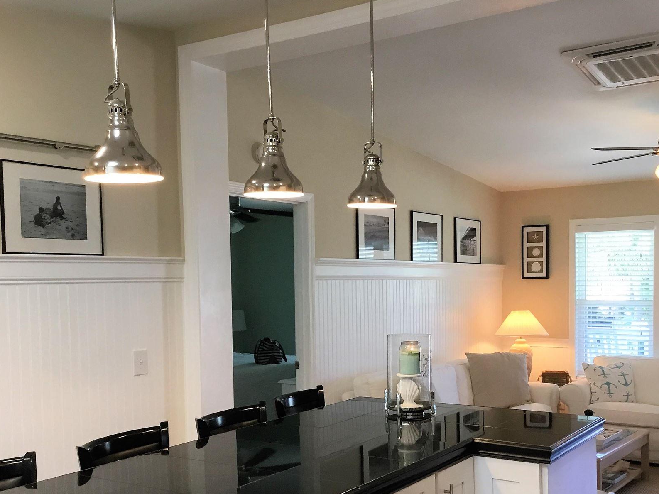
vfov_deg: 35.8
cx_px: 383
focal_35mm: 40
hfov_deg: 46.6
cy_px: 309
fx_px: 761
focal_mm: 3.3
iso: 40
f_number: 2.4
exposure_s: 1/30
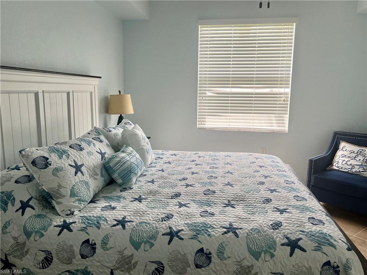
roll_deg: +1.8
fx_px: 276
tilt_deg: -9.9
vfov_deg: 53.0
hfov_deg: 67.3
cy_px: 138
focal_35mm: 26
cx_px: 184
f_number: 1.5
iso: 100
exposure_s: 1/120
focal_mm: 5.7
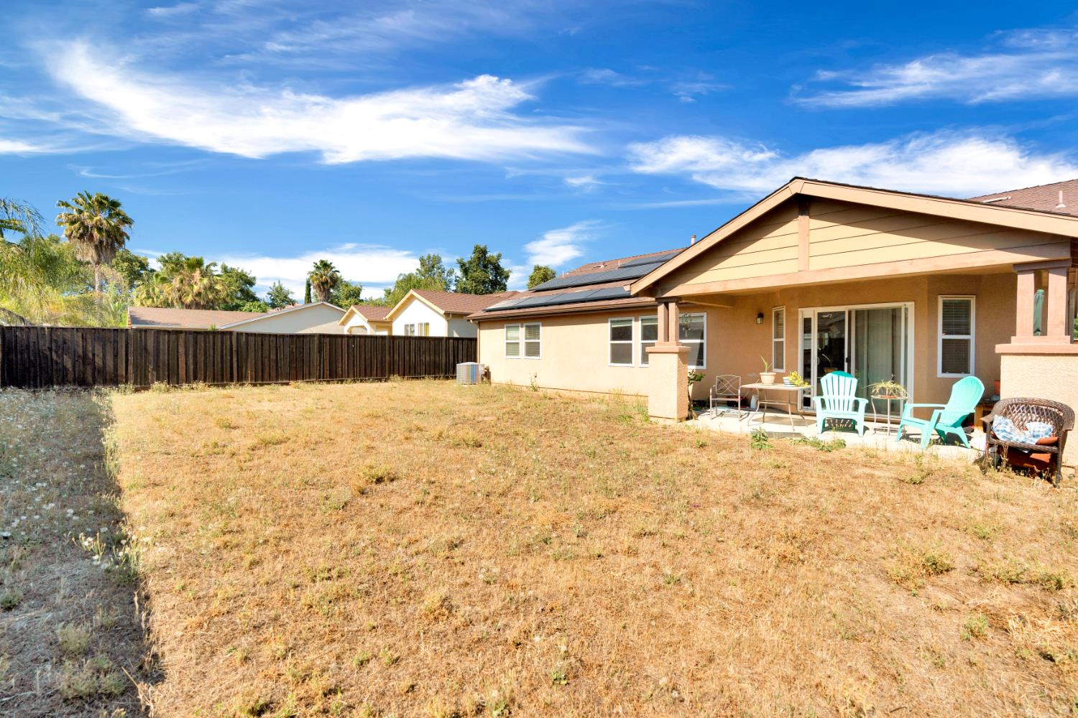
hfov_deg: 96.7
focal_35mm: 16
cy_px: 359
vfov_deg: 73.7
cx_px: 539
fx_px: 479
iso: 640
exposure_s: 1/2000
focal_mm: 16
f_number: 7.1
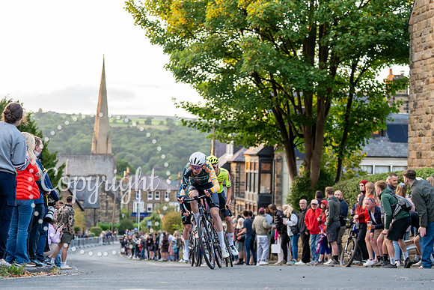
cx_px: 217
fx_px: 844
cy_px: 145
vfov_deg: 19.5
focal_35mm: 70
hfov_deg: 28.8
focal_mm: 70
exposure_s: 1/1000
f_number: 2.8
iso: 2000
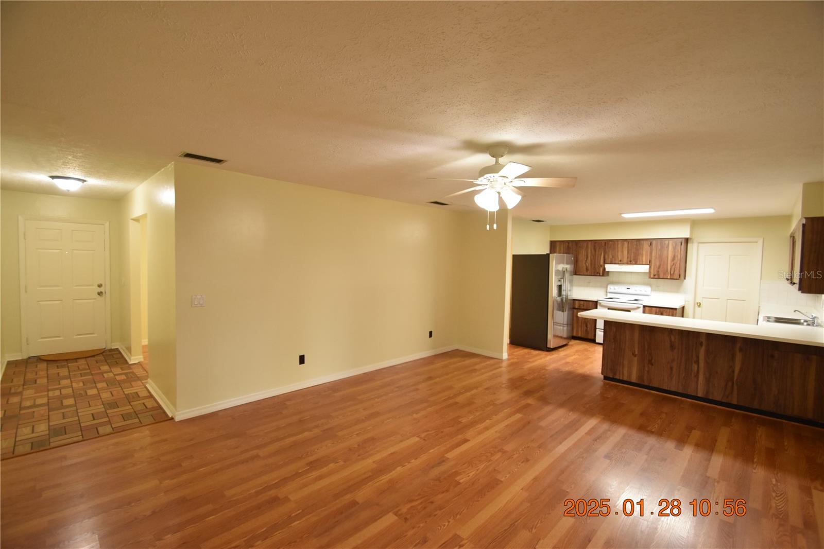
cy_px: 274
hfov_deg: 100.4
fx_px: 343
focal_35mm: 15
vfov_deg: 77.3
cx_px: 412
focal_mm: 10
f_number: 3.5
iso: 1400
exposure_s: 1/60
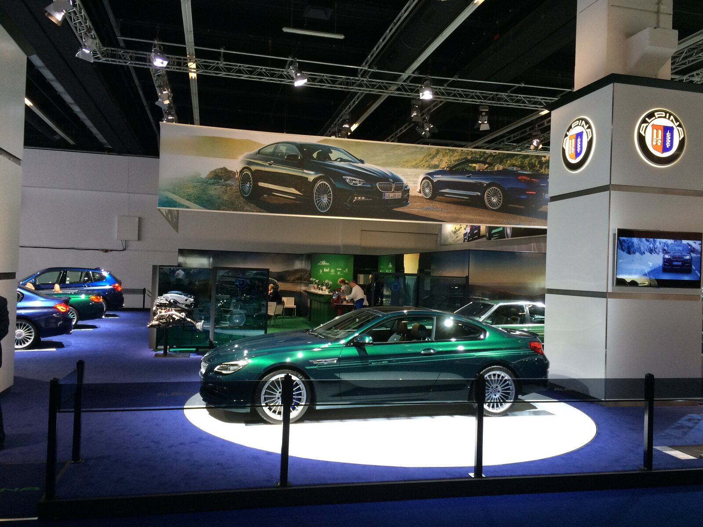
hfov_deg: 61.7
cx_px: 352
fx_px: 589
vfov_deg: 48.2
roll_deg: -0.9
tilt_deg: +1.4
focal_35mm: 29
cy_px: 264
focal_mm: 4.15
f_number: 2.2
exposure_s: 1/30
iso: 40
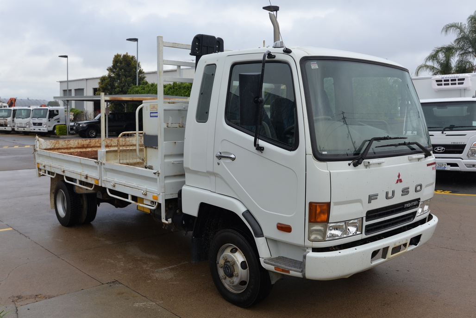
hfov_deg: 54.4
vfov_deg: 37.9
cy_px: 159
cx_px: 238
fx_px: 463
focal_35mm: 35
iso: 180
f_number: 8
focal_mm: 35
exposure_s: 1/250
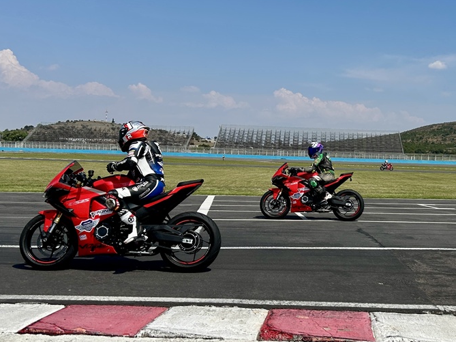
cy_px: 151
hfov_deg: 52.6
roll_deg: -1.6
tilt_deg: -0.9
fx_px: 461
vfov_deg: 40.6
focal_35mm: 35
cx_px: 250
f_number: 1.5
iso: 50
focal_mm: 5.7
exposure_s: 1/9434
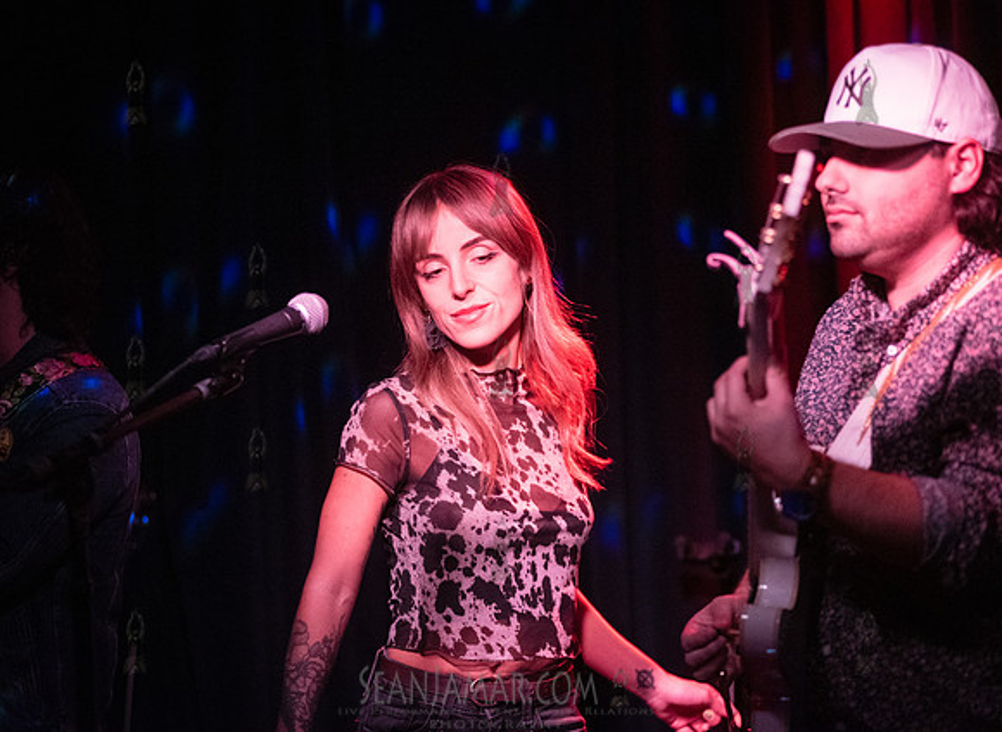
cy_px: 351
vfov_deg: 11.0
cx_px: 430
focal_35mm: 133
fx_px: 3811
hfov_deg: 15.0
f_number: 2.8
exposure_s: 1/250
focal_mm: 120
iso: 8000
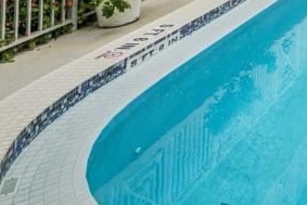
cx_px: 487
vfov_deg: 17.4
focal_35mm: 61
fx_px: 520
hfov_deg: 24.0
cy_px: -180
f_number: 10
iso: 200
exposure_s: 1/40
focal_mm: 16
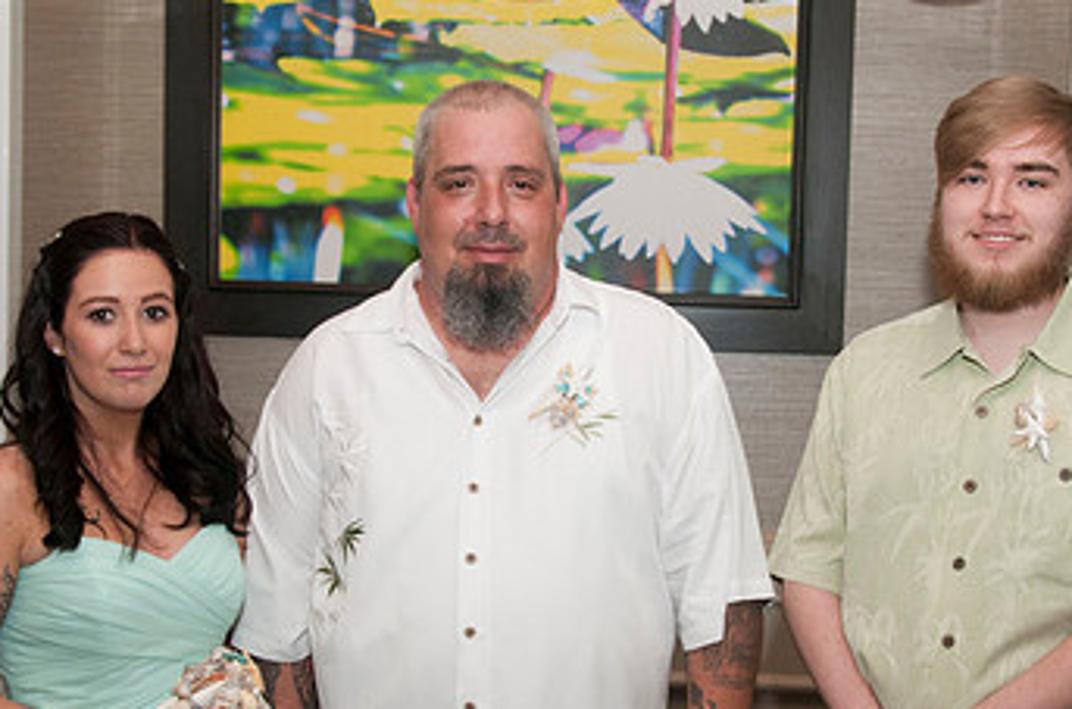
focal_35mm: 66
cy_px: 445
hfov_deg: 30.6
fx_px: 1961
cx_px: 584
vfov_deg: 20.5
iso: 400
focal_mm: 26
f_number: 5.6
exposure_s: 1/60
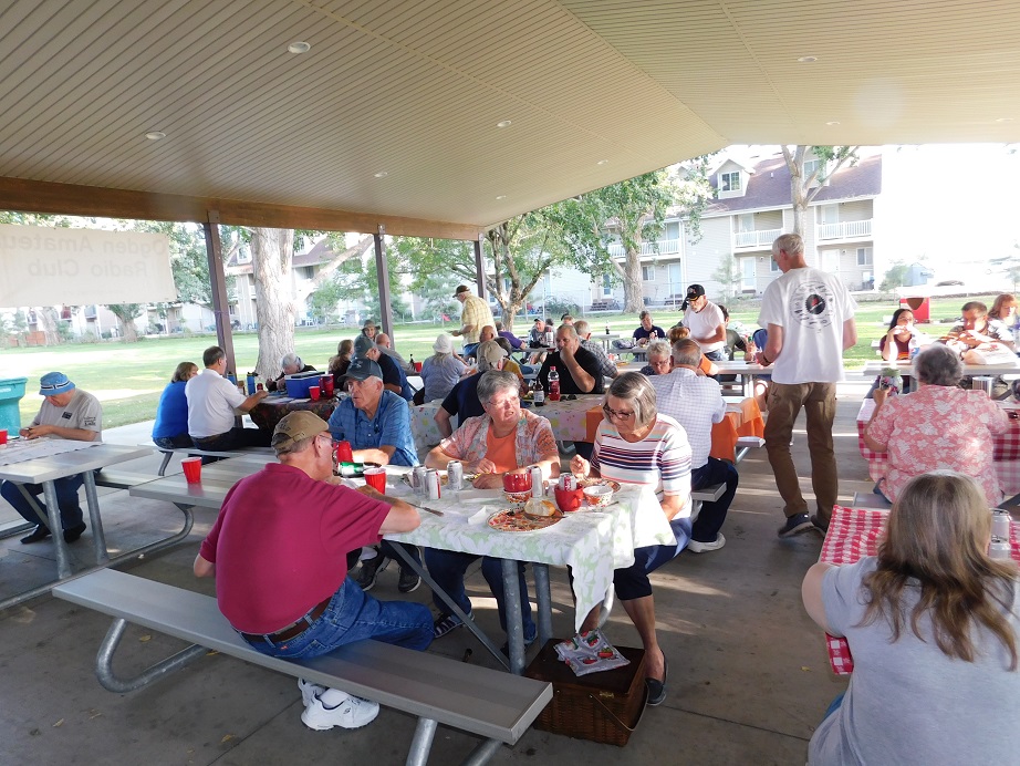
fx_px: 678
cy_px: 383
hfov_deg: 73.9
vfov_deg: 58.9
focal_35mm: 23
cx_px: 510
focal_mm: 4
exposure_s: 1/30
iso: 125
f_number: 3
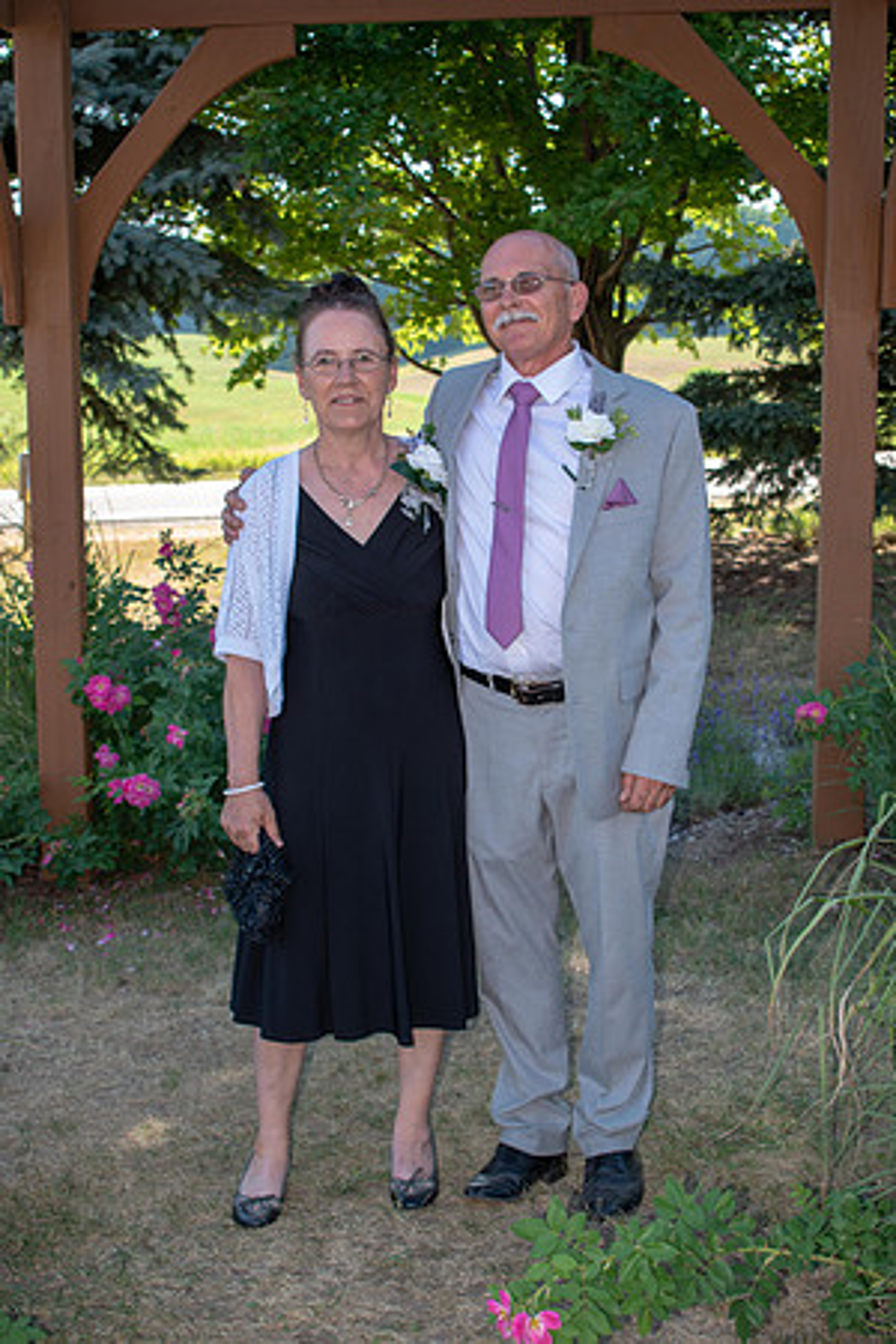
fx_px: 2016
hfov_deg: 25.1
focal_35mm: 54
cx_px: 448
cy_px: 672
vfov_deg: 36.9
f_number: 5.6
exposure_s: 1/125
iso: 140
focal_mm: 36
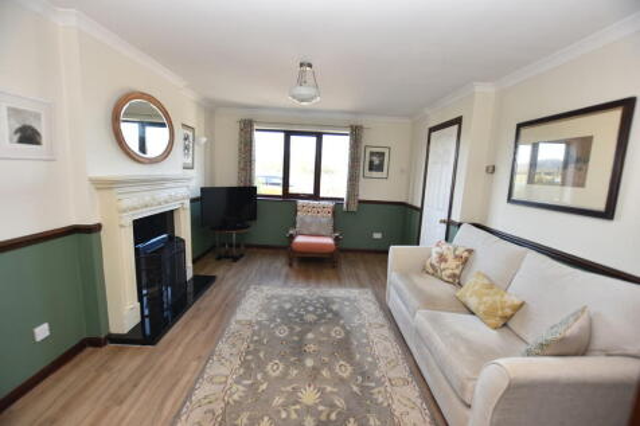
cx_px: 320
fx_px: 267
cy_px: 213
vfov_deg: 77.3
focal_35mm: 15
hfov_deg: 100.4
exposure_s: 1/60
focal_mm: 10
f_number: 4
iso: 220
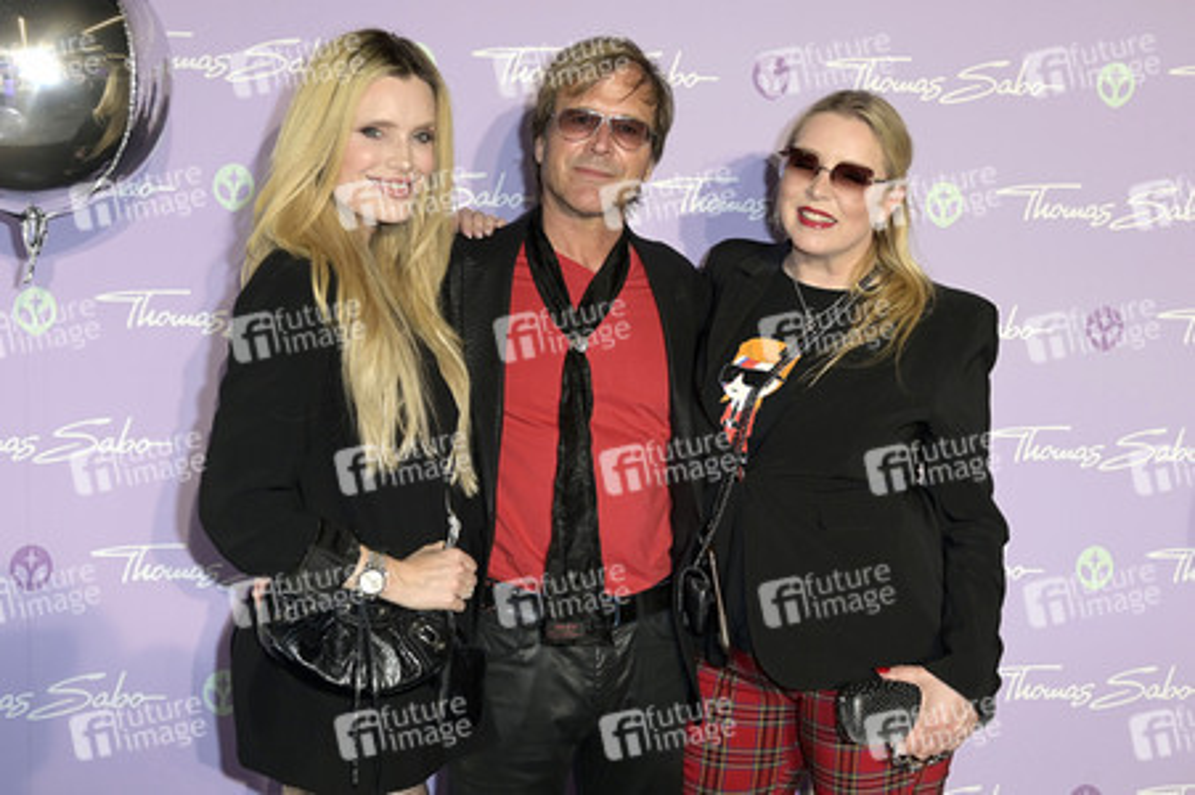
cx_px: 598
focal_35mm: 48
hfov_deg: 41.1
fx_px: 1592
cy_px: 398
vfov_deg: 28.0
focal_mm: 48
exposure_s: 1/200
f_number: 4.5
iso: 1000
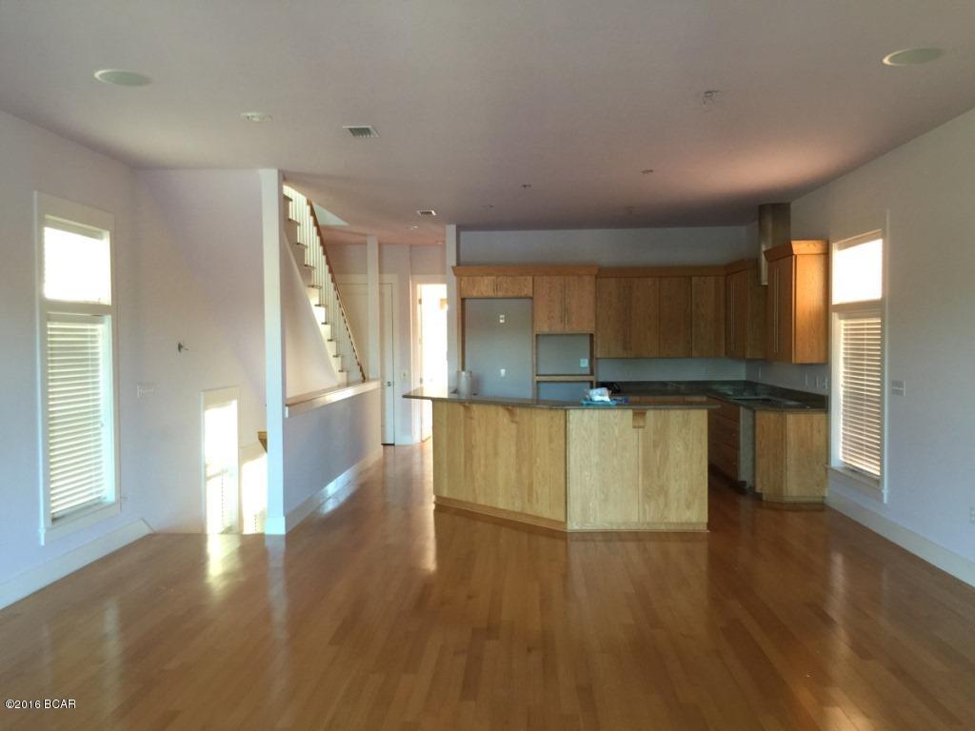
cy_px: 366
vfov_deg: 48.2
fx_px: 817
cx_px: 488
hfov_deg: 61.7
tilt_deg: -1.0
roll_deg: +0.7
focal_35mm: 29
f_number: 2.2
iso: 80
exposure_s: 1/15
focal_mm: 4.15
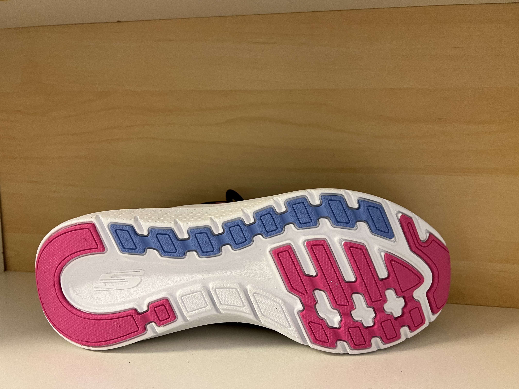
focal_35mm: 26
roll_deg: -0.8
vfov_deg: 53.1
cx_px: 260
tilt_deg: -6.7
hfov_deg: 67.3
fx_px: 390
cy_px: 194
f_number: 1.5
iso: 200
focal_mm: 5.7
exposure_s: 1/50
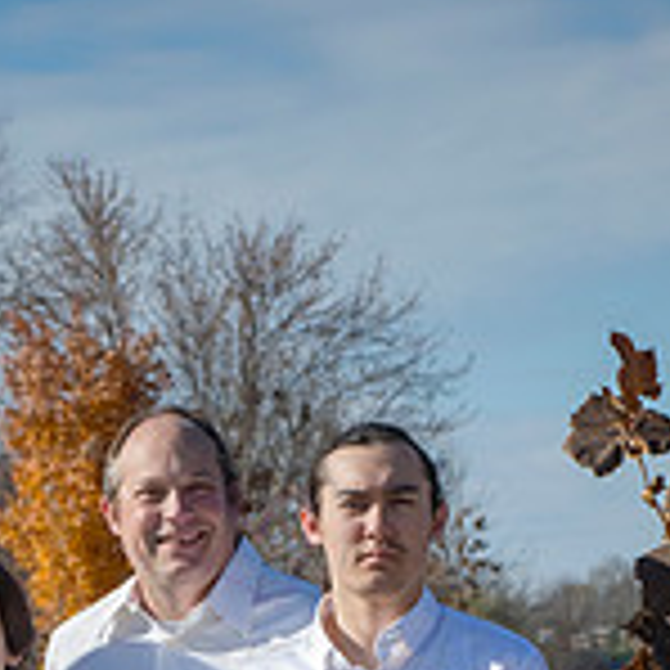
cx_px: 265
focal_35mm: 206
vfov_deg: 8.3
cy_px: 949
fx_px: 4511
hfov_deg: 8.5
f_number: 10
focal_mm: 80
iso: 400
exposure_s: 1/800
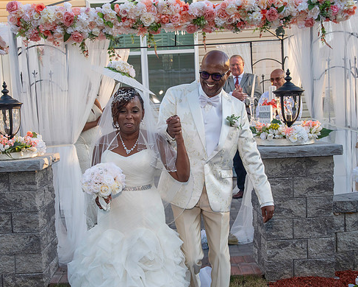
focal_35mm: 52
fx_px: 551
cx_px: 165
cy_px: 159
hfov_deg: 36.0
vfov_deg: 29.1
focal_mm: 26
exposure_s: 1/250
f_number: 5
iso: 400
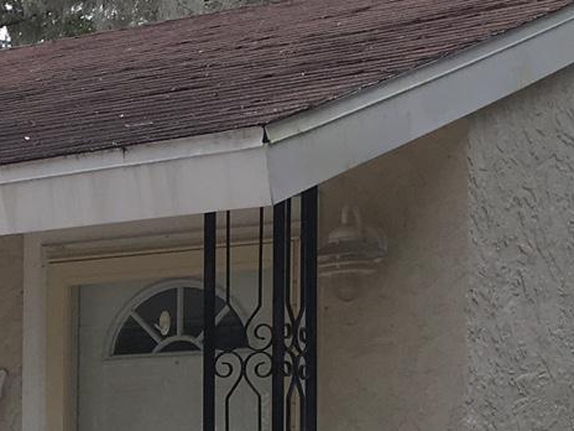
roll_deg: -0.9
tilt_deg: +0.1
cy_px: 540
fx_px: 2089
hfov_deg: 14.0
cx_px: -433
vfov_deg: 11.5
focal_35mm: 126
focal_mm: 4.15
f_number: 2.2
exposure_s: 1/356
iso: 25
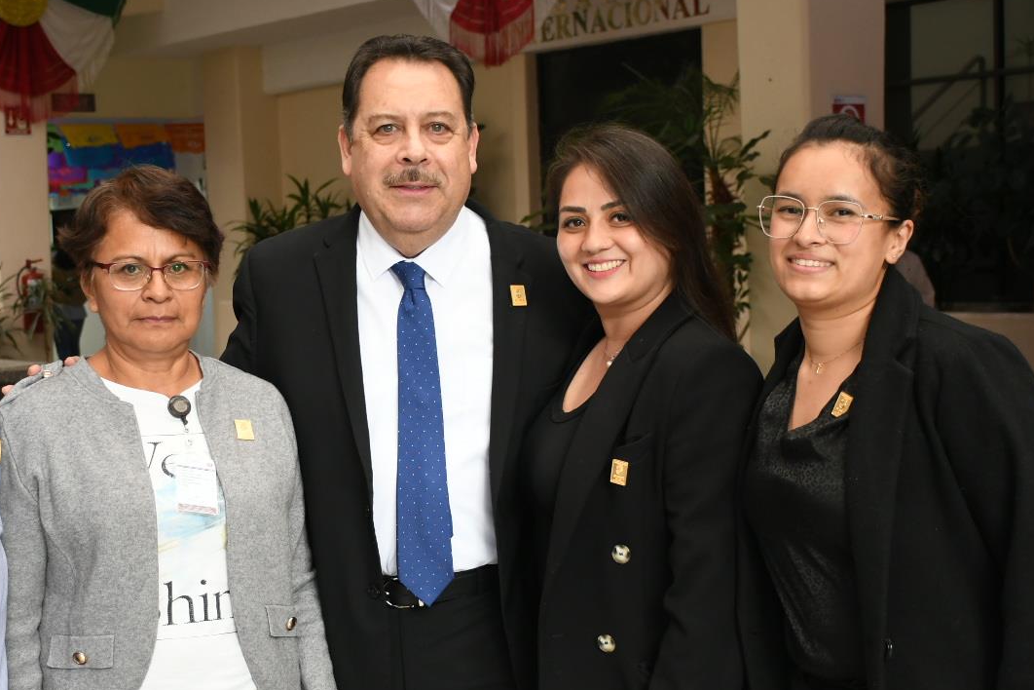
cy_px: 403
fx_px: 1752
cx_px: 369
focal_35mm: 61
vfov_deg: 22.2
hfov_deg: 32.7
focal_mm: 27
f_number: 4
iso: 640
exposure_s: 1/100
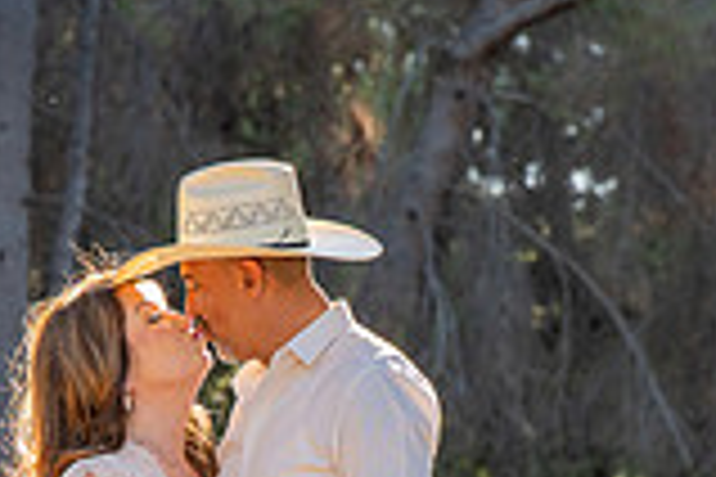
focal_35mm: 358
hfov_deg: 5.8
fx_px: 7120
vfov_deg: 3.8
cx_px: 303
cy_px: 555
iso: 200
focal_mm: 70
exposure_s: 1/200
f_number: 4
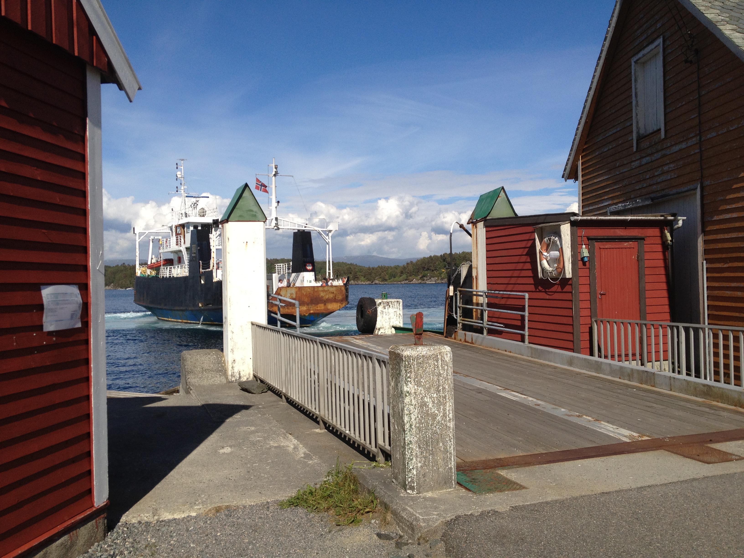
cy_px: 279
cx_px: 372
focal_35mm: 35
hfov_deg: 52.6
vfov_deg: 40.7
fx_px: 752
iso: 64
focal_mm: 4.28
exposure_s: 1/2632
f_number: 2.4
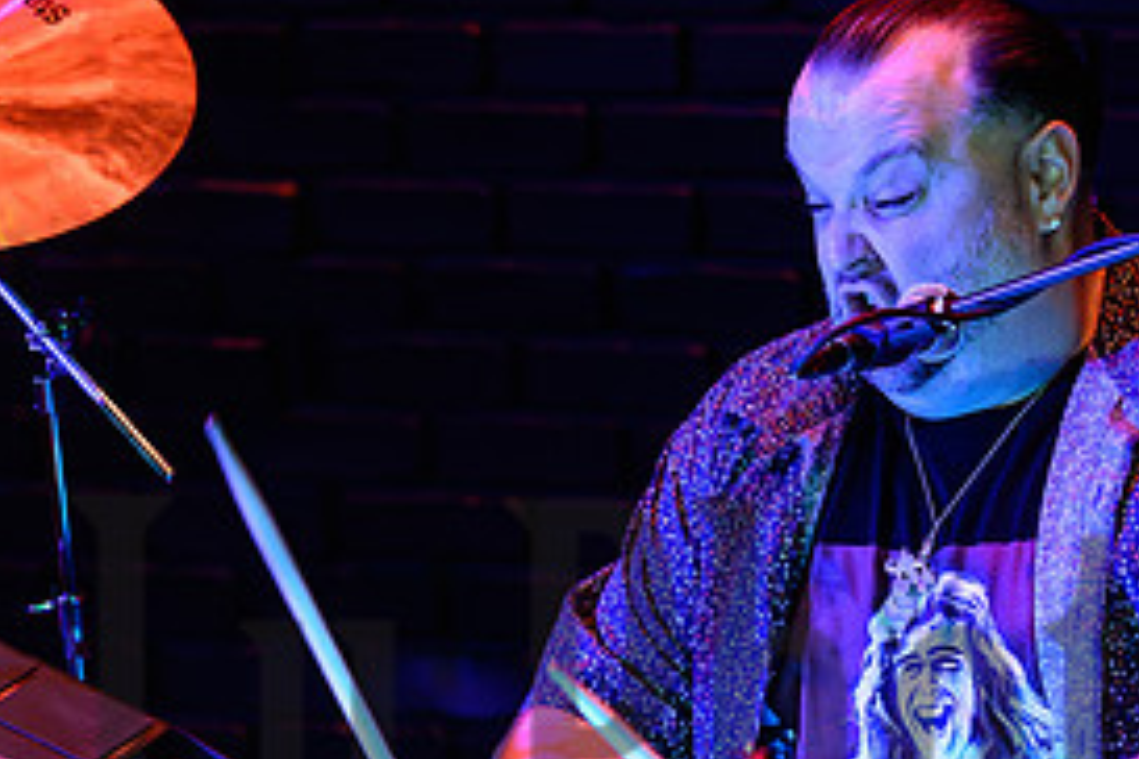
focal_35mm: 372
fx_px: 11769
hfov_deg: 5.5
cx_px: 355
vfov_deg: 3.7
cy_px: 769
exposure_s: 1/500
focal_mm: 175
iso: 12800
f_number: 5.6
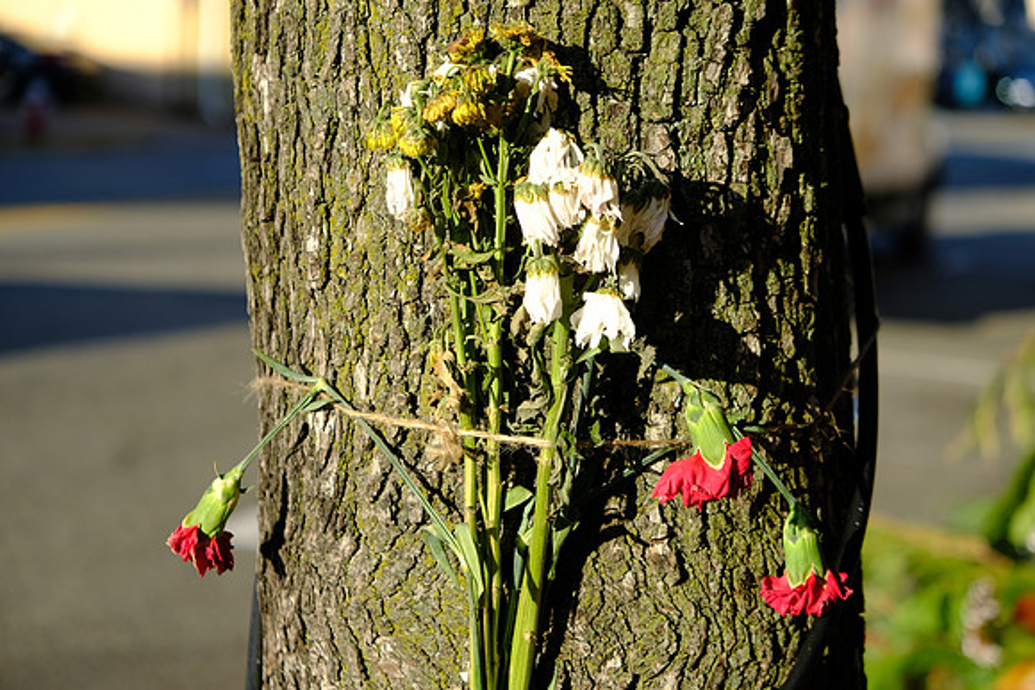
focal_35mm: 83
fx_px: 2387
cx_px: 518
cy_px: 345
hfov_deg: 24.5
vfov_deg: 16.5
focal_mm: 55
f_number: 4.5
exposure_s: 1/680
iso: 200
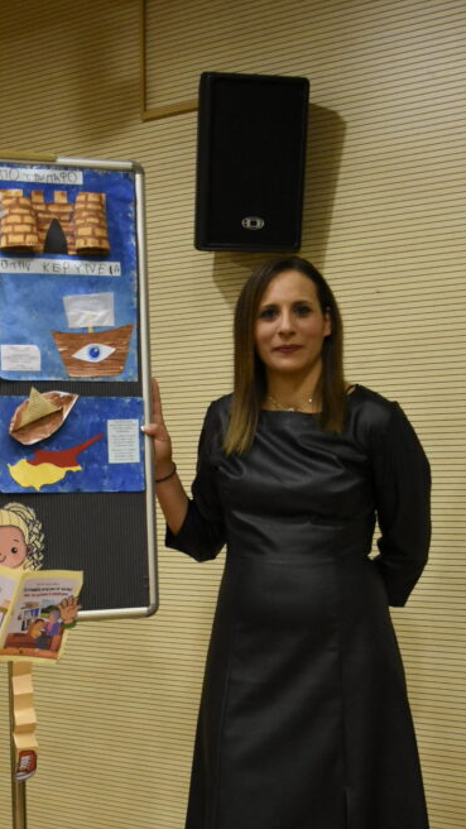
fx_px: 1186
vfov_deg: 37.8
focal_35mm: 54
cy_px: 594
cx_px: 168
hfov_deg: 22.2
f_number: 3.5
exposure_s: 1/250
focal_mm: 22
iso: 4000
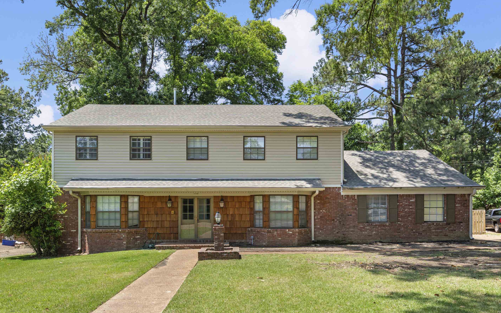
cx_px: 249
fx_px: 341
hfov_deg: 72.5
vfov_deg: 49.2
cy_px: 170
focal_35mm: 25
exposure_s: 1/250
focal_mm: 24
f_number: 9
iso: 800
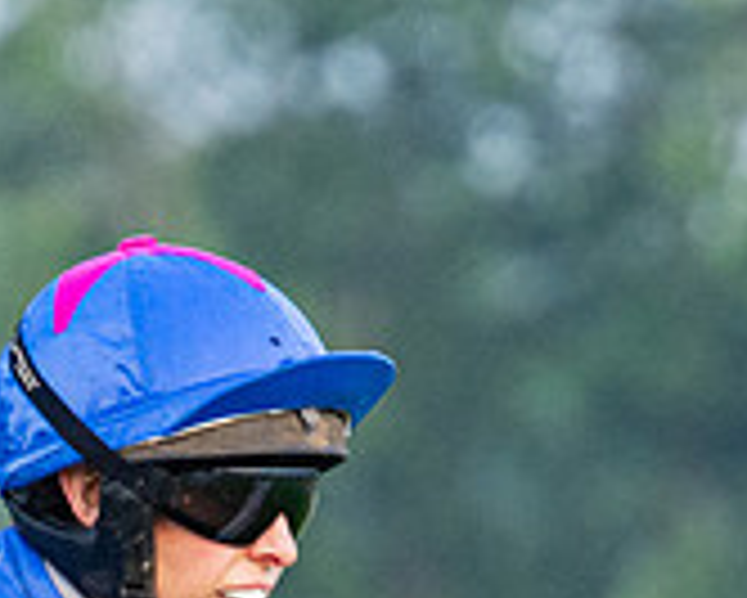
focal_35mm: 1405
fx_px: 31080
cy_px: 1235
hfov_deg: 1.4
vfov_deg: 1.1
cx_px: 1043
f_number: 4
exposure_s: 1/800
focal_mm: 190
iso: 400
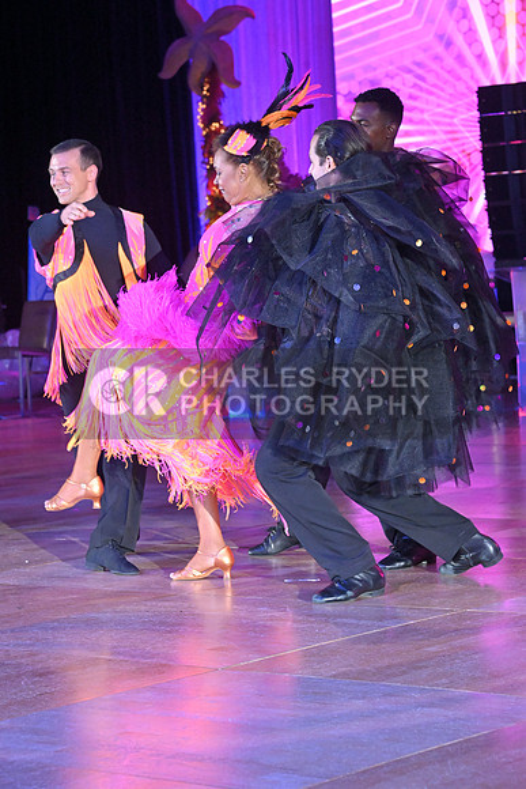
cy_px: 394
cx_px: 263
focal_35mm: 105
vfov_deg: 19.5
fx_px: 2300
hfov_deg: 13.0
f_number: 9
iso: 6400
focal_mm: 105
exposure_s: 1/400
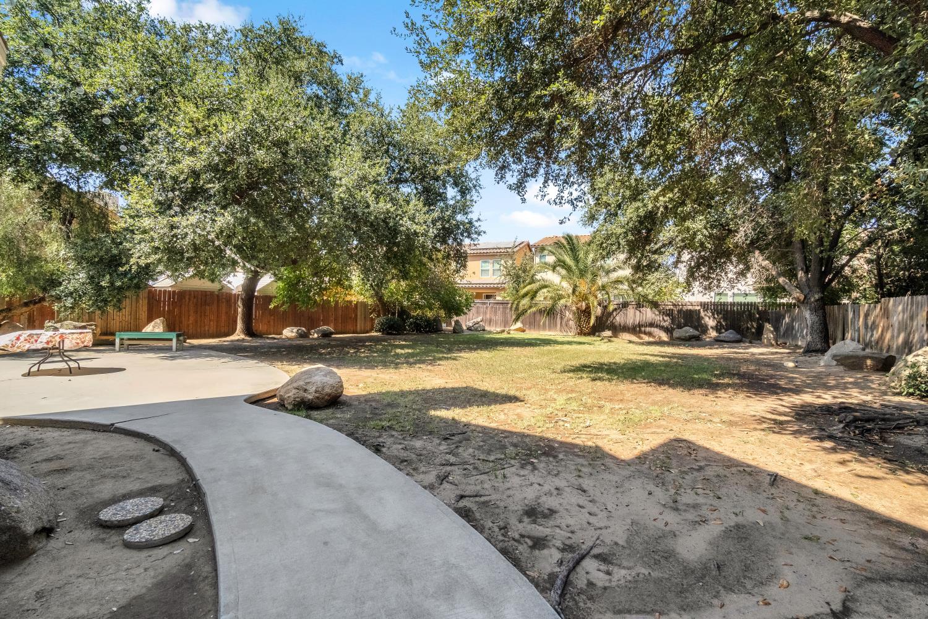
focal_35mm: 15
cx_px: 464
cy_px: 310
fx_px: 387
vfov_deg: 77.3
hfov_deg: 100.4
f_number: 8
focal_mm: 10
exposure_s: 1/500
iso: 400
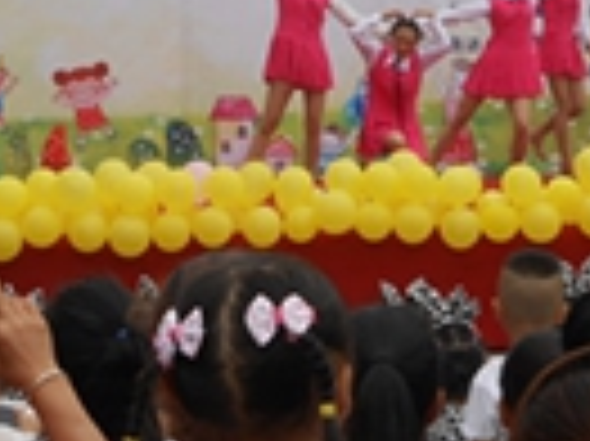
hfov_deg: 11.8
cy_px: 97
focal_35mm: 168
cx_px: 329
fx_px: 2861
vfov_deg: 8.8
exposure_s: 1/320
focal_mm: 7.8
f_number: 4.5
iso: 80
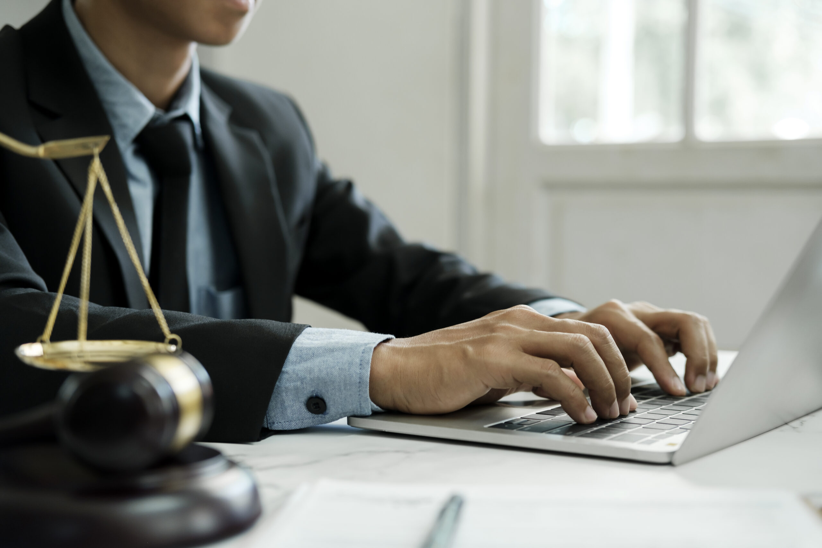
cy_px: 274
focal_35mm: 53
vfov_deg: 25.5
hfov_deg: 37.5
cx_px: 411
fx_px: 1210
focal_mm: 35
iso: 400
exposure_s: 1/60
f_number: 2.5
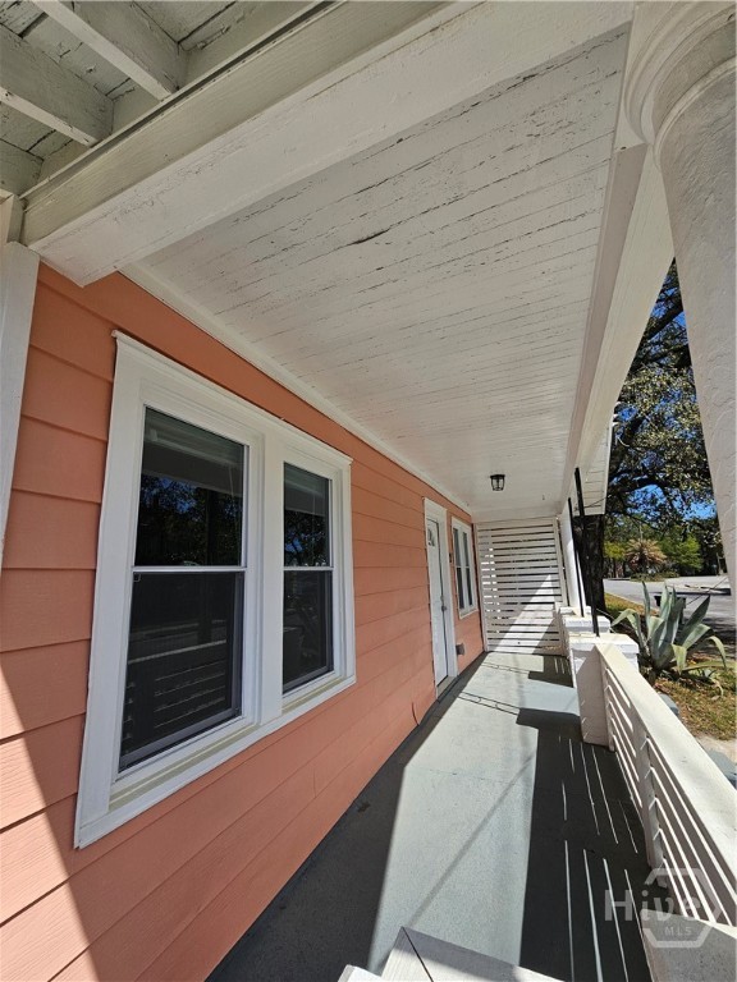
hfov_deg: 89.9
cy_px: 491
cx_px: 368
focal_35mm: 13
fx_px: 369
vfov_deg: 106.2
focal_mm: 2.2
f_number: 2.2
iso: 50
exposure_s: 1/2443
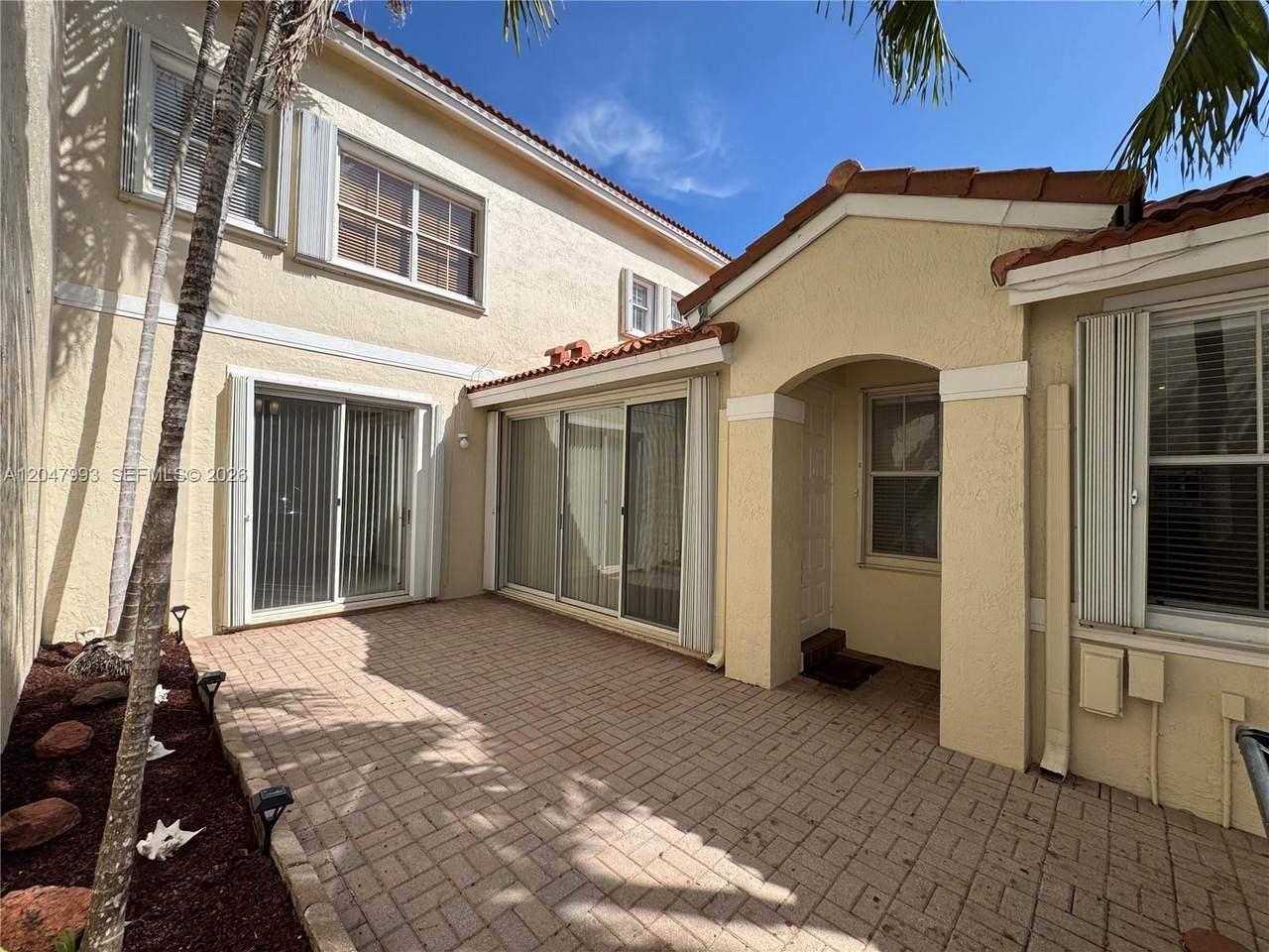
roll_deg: -0.8
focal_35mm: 14
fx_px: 513
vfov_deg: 85.7
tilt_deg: +1.5
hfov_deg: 102.1
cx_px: 634
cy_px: 476
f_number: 2.2
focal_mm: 2.22
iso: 50
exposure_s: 1/1927
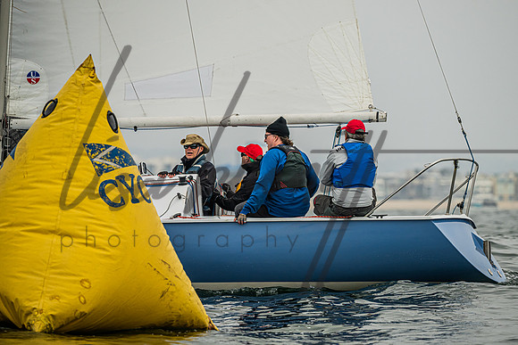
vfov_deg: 3.8
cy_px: 136
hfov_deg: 5.7
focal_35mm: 363
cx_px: 315
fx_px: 5227
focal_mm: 280
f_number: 5.3
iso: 320
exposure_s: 1/4000
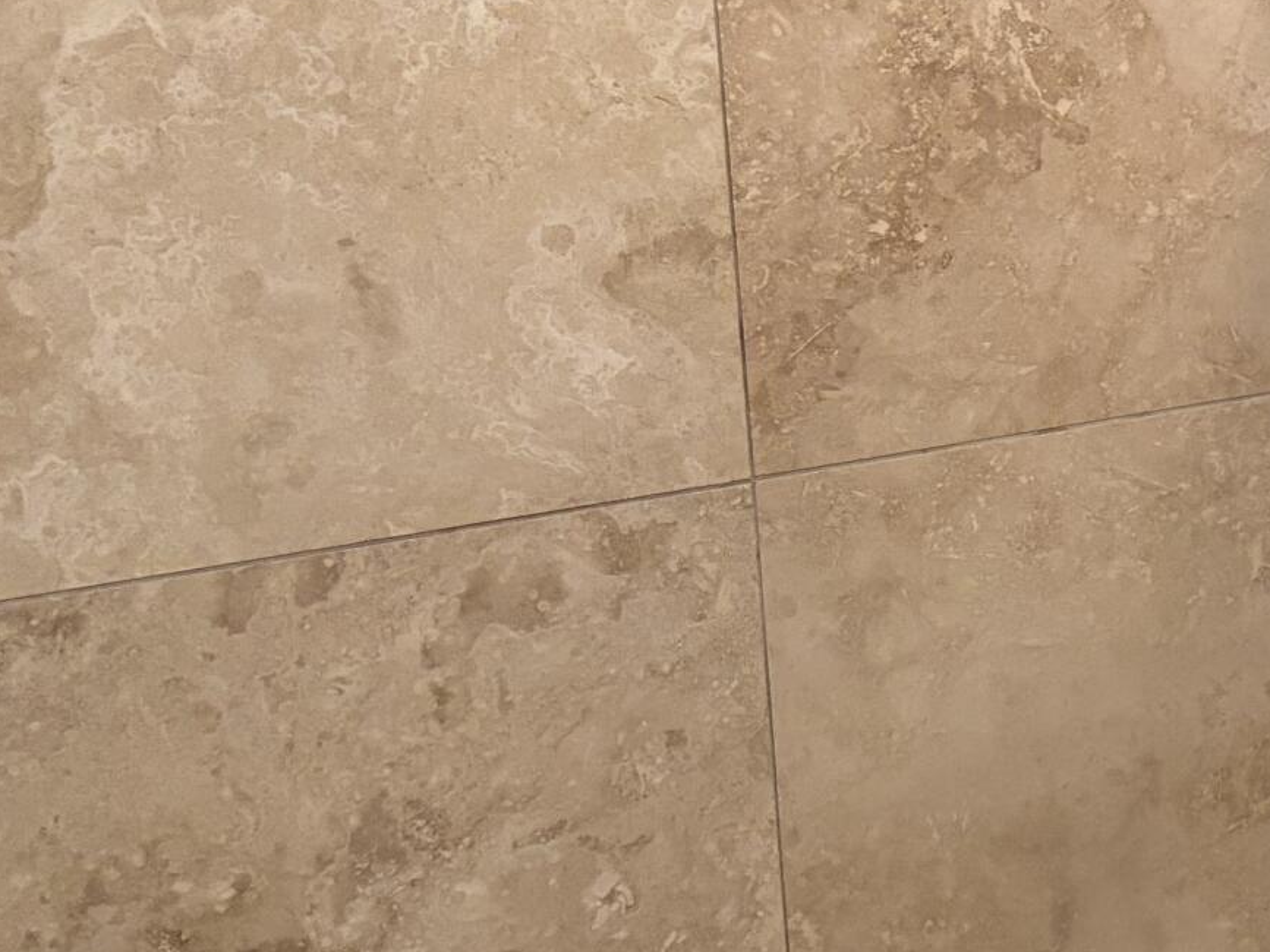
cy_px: 294
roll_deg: +0.3
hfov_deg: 19.7
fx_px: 3301
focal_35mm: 90
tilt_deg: -12.2
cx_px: 1723
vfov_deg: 16.4
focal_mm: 5.96
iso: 250
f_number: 1.6
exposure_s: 1/60
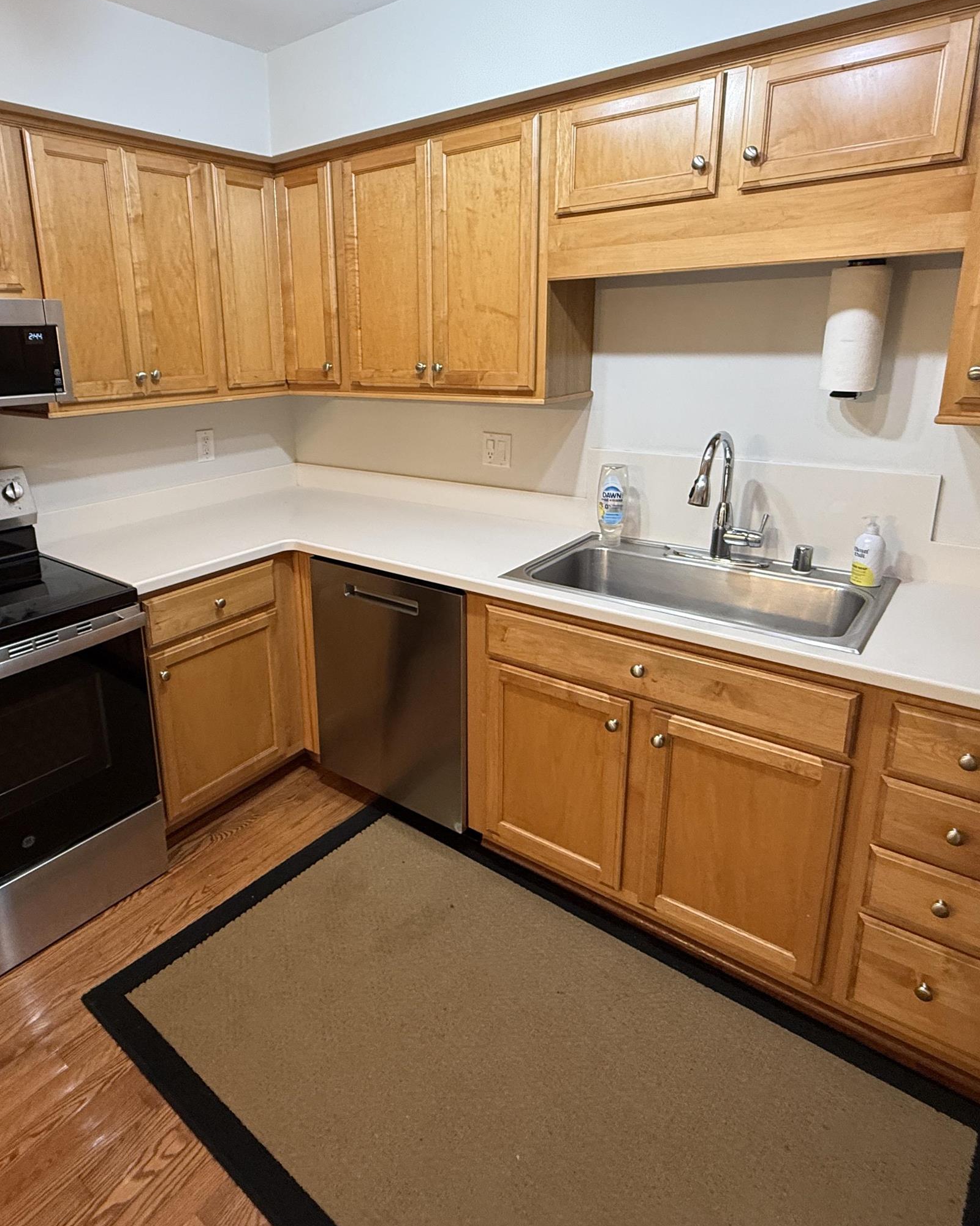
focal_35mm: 21
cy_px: 531
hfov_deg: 64.9
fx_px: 761
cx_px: 392
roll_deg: +1.0
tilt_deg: -12.2
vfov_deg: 77.2
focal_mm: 2.22
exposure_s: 1/60
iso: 200
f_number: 2.2
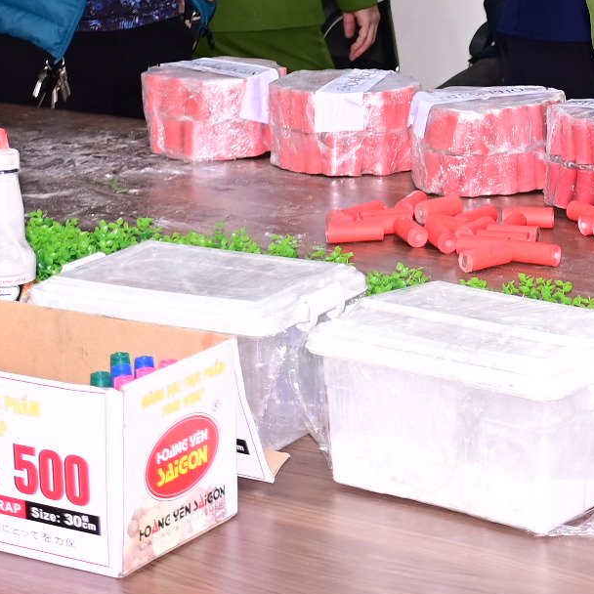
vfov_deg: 15.5
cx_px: 645
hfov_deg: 15.4
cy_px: -32
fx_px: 2136
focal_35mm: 110
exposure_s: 1/200
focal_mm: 27
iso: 500
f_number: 4
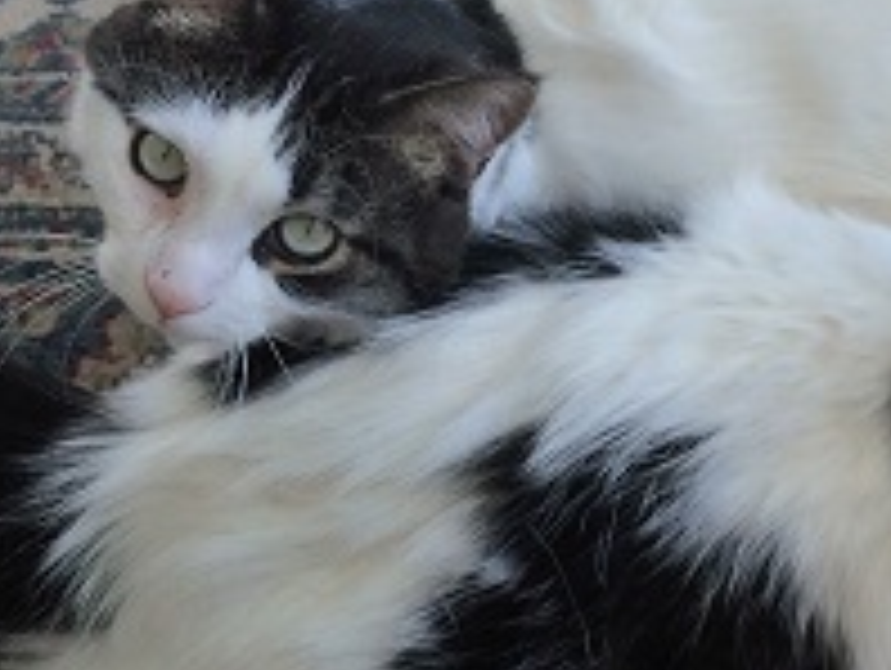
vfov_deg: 18.9
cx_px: 871
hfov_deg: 24.0
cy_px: 207
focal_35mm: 78
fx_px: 2010
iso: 32
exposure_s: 1/149
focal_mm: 4.15
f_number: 2.2
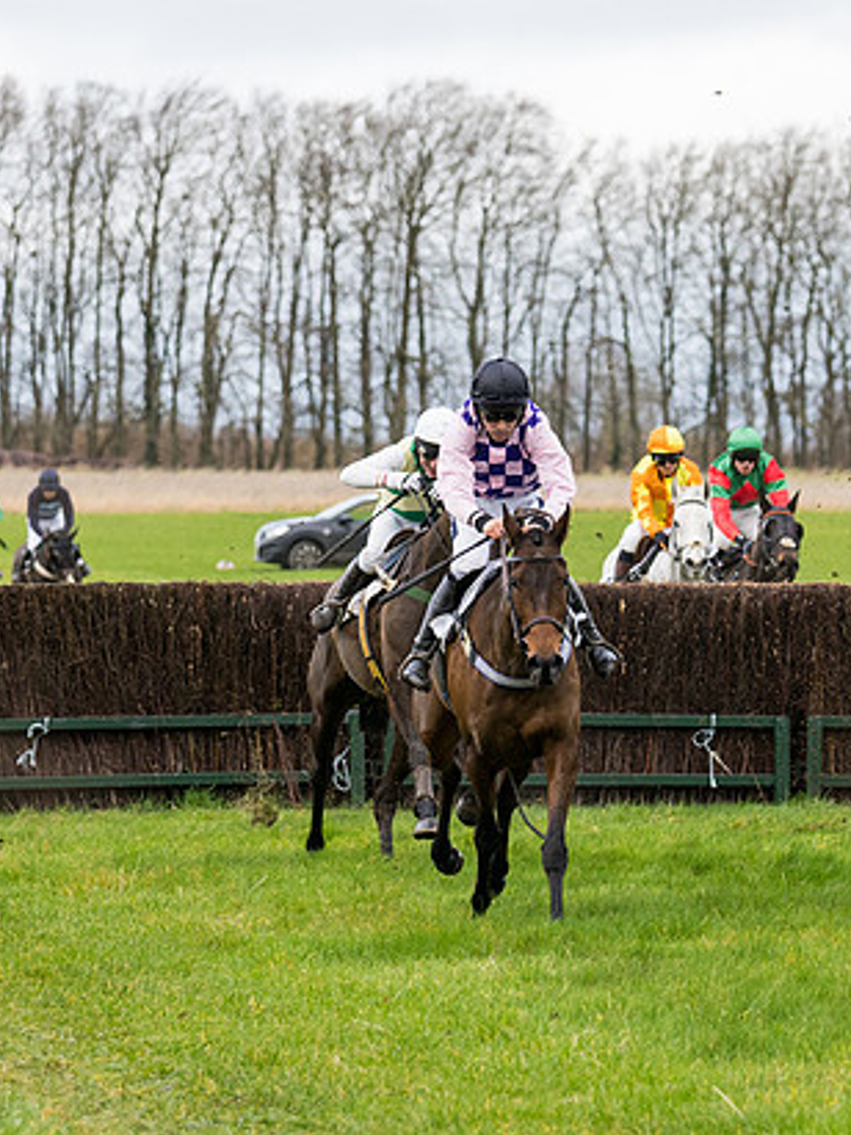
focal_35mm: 357
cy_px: 564
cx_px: 500
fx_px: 11708
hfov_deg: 4.2
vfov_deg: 5.6
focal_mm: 123
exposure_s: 1/1250
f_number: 4
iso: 500
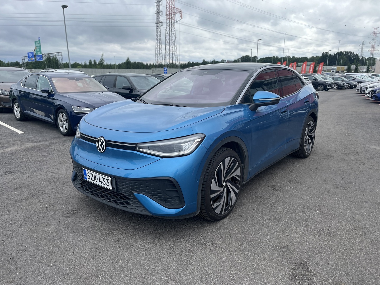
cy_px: 142
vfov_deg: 53.1
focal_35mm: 26
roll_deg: -0.2
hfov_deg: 67.3
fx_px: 285
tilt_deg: -14.6
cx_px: 190
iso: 50
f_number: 1.6
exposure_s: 1/1372
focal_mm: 5.1
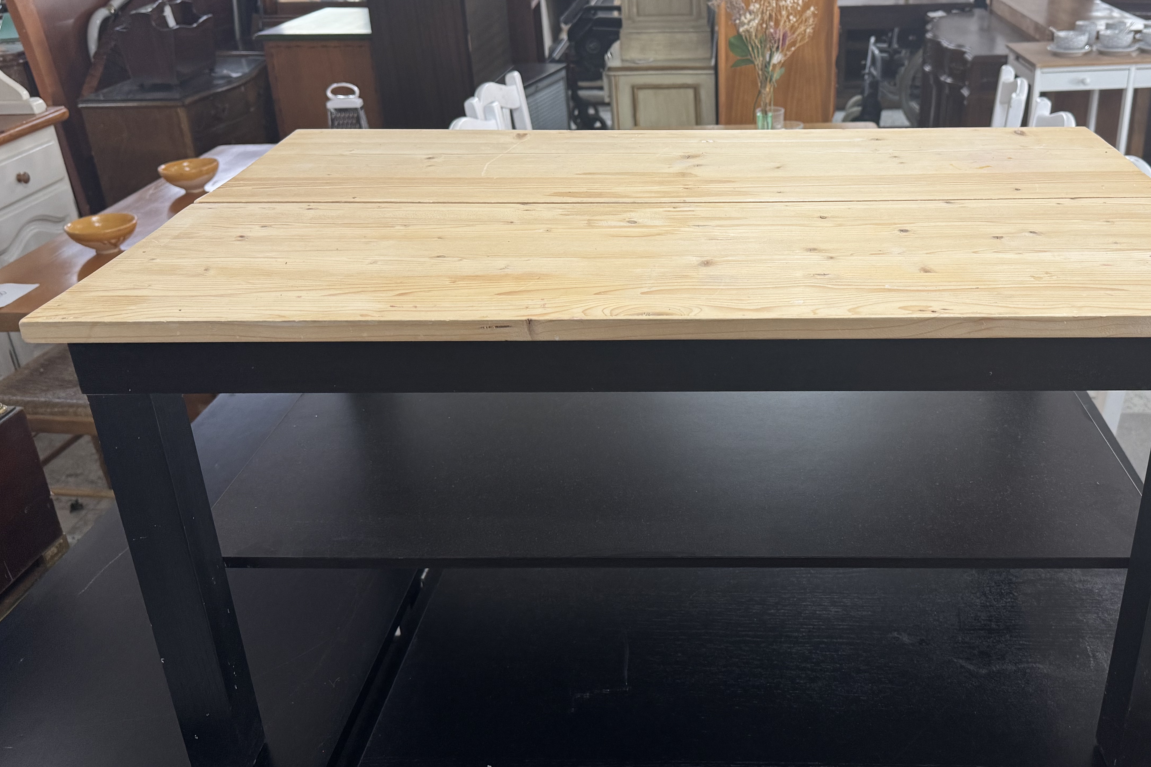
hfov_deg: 56.6
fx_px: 1055
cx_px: 708
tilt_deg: -25.2
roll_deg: +1.4
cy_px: 354
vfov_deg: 39.9
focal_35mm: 33
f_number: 1.78
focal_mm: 6.76
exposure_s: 1/50
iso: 160
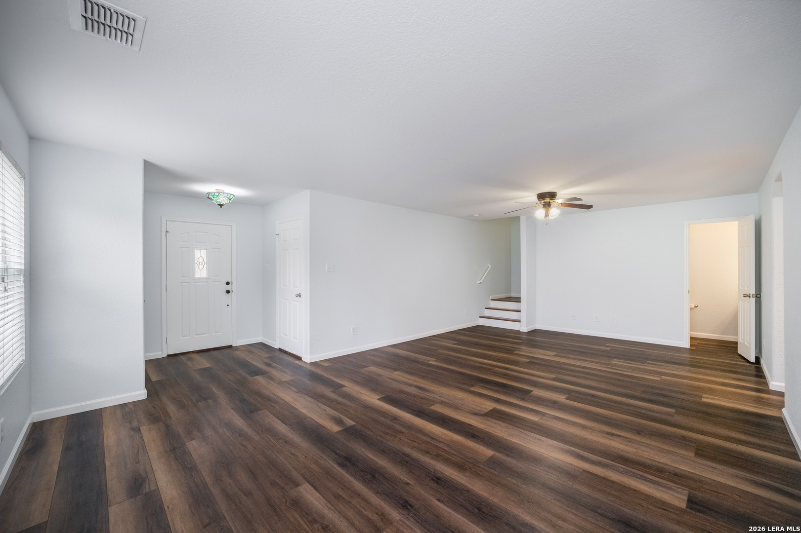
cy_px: 266
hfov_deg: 104.3
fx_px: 311
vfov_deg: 81.2
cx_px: 400
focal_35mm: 14
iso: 400
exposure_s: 1/20
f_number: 7.1
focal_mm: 9
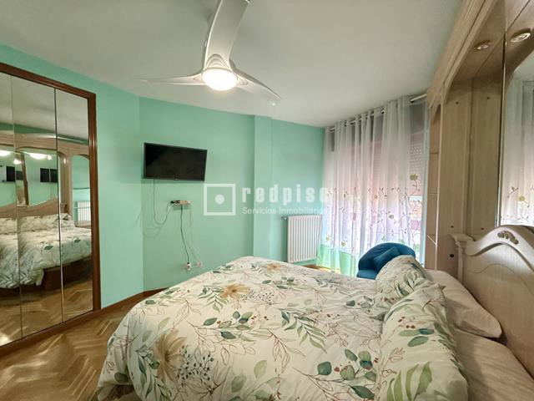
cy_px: 200
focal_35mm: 14
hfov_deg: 102.1
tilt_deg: -3.4
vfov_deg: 85.7
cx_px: 267
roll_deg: -0.9
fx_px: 216
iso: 200
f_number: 2.2
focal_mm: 2.22
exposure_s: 1/50
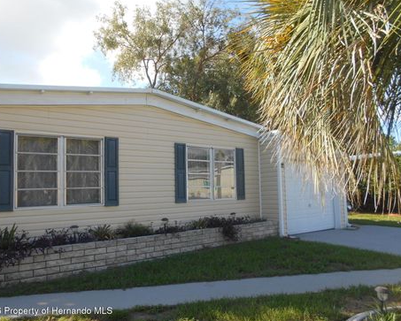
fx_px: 333
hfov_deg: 62.2
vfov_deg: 51.6
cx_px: 194
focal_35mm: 28
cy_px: 160
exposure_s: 1/400
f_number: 3.2
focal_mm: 4.6
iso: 80
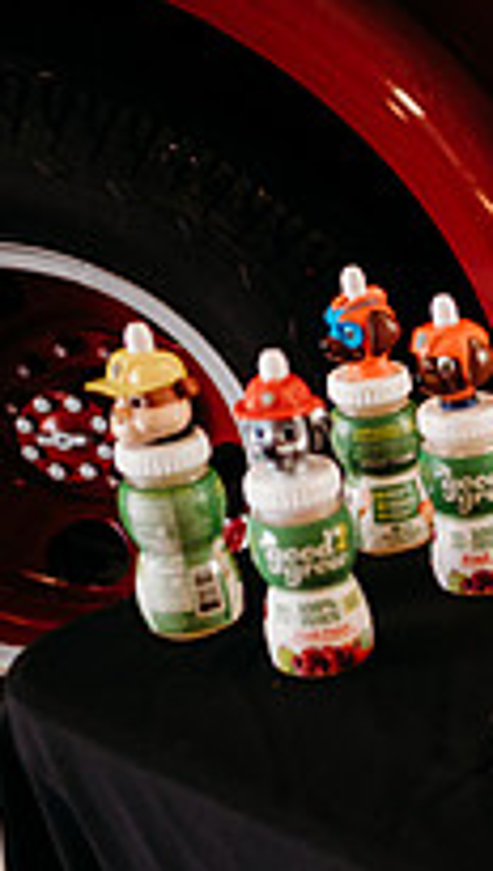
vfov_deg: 29.6
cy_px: 542
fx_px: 1643
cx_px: 926
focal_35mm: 71
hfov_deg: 14.6
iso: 320
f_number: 2.2
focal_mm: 24
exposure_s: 1/320
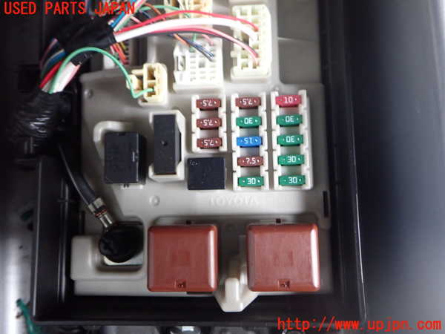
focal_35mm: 30
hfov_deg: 60.0
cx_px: 222
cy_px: 167
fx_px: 386
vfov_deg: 46.8
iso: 640
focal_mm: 5.4
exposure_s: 1/30
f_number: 2.3
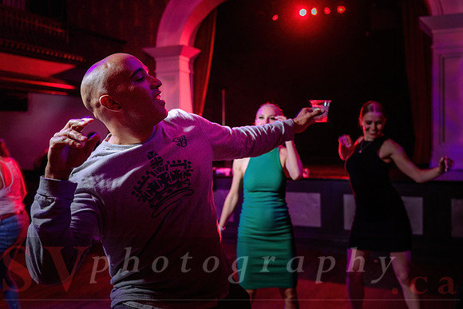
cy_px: 145
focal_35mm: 35
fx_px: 450
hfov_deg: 54.3
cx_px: 250
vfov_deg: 37.8
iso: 1000
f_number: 3.2
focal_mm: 32
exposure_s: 1/80
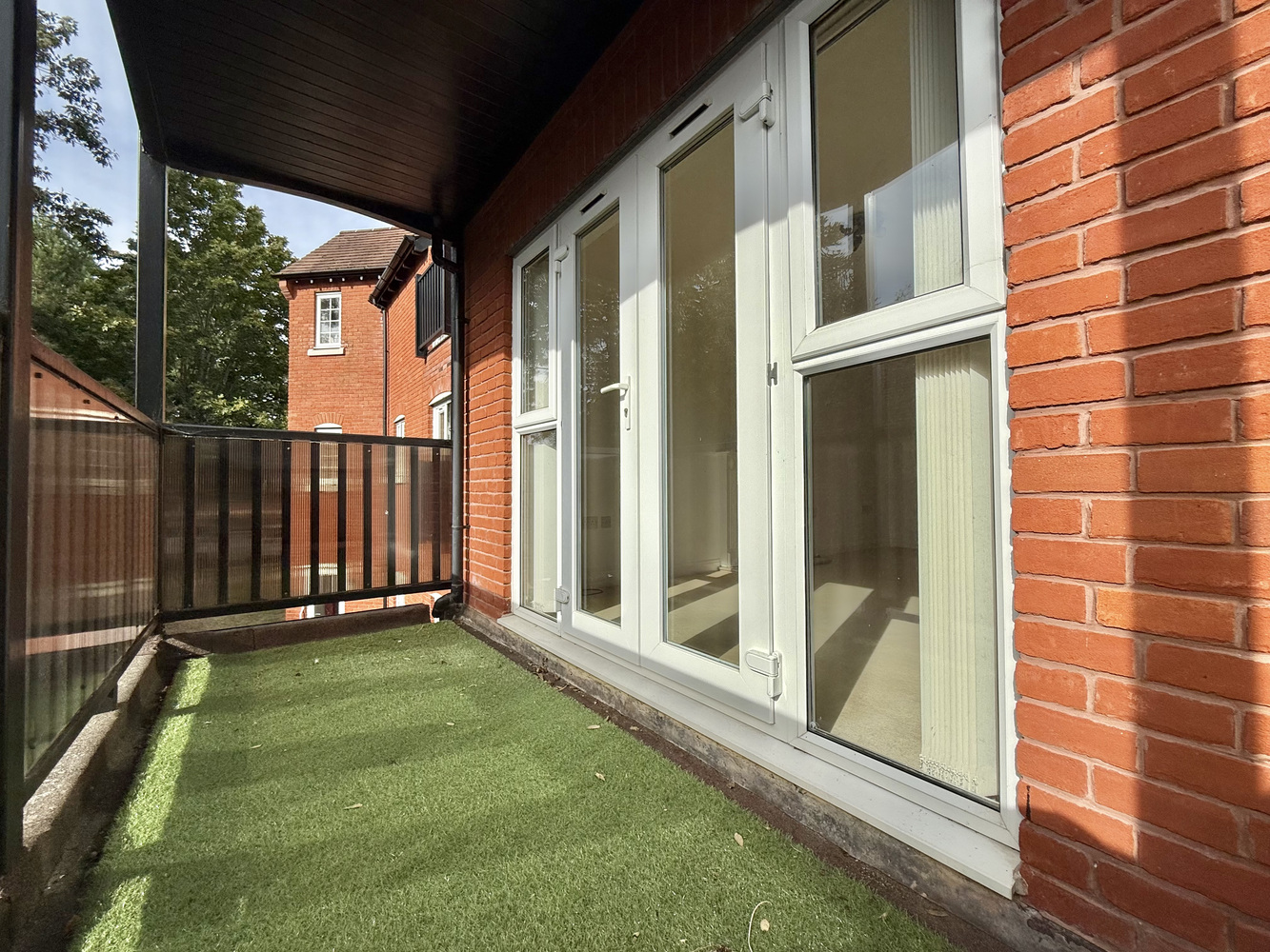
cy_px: 476
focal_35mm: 14
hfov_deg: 102.1
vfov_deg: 85.7
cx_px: 635
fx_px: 514
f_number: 2.2
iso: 50
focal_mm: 2.22
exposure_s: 1/2976
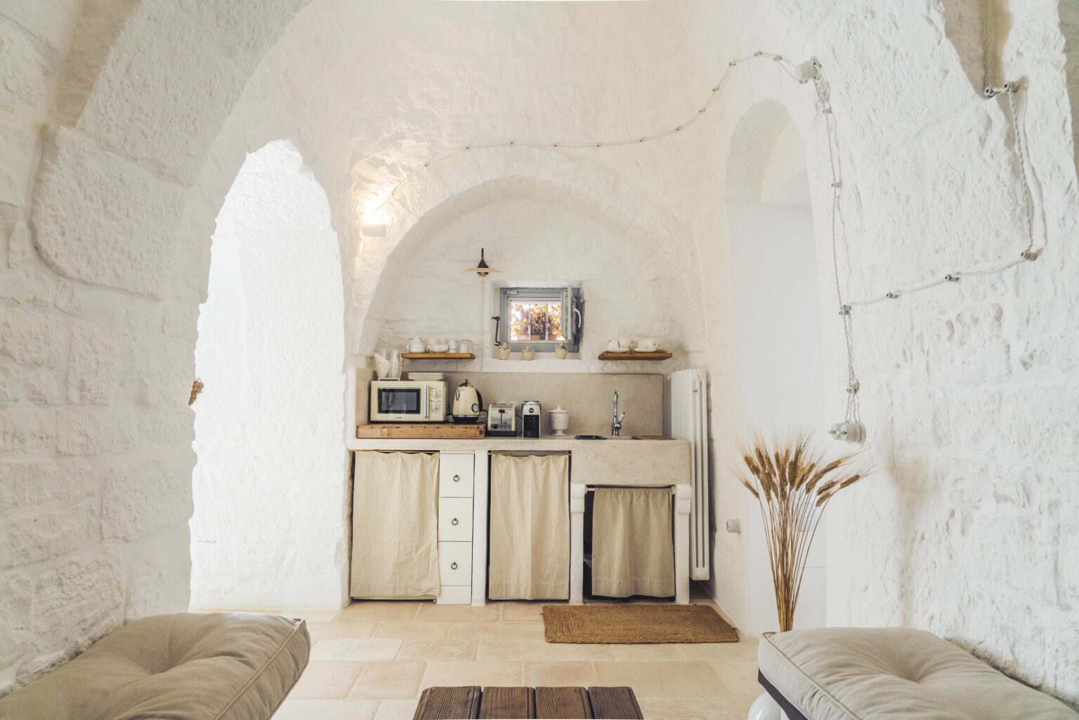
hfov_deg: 73.7
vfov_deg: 53.1
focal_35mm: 24
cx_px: 540
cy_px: 360
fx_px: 719
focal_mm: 24
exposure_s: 1/50
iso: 1250
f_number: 7.1
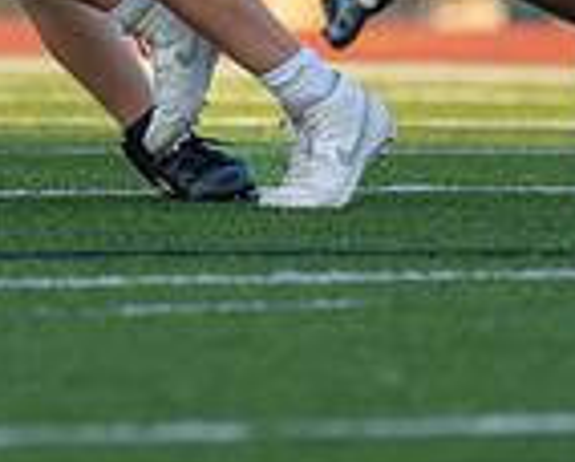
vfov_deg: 1.2
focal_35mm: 1315
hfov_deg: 1.5
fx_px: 22409
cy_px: -268
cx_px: 107
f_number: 2.8
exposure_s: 1/1250
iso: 320
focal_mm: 200
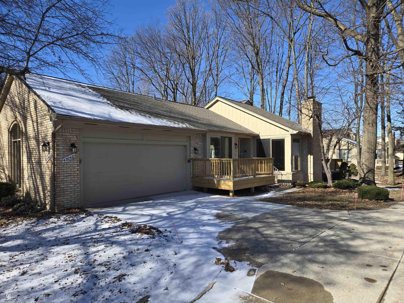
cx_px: 202
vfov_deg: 58.9
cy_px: 152
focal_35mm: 23
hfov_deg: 73.9
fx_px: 268
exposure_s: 1/1410
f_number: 1.8
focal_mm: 5.4
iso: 25
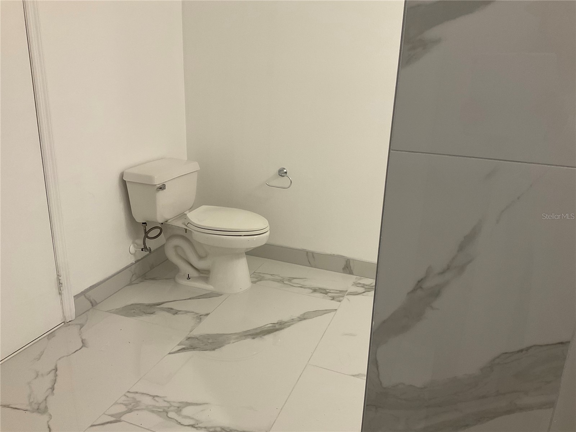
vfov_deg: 48.2
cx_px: 288
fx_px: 483
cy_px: 216
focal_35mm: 29
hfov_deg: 61.7
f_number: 1.8
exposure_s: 1/60
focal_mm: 3
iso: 50
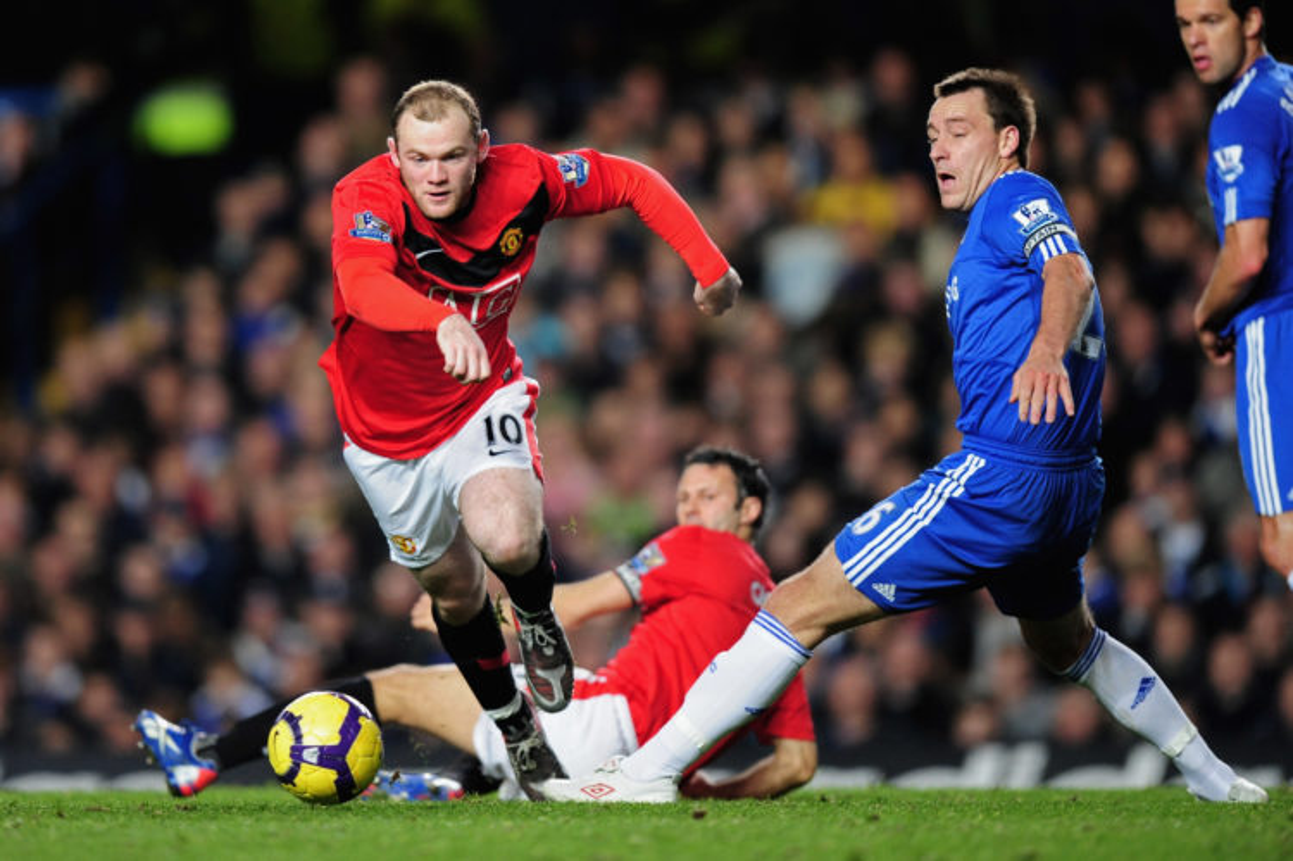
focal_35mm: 400
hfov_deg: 5.2
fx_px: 14357
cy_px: 430
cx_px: 646
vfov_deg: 3.4
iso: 2000
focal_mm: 400
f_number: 2.8
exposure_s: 1/800
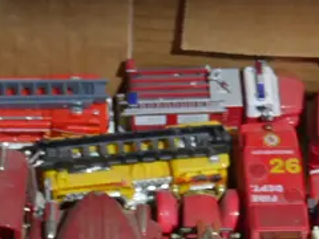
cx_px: 371
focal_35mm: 188
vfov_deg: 7.7
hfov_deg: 10.4
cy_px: 401
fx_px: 1732
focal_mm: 22
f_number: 4.7
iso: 640
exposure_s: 1/60
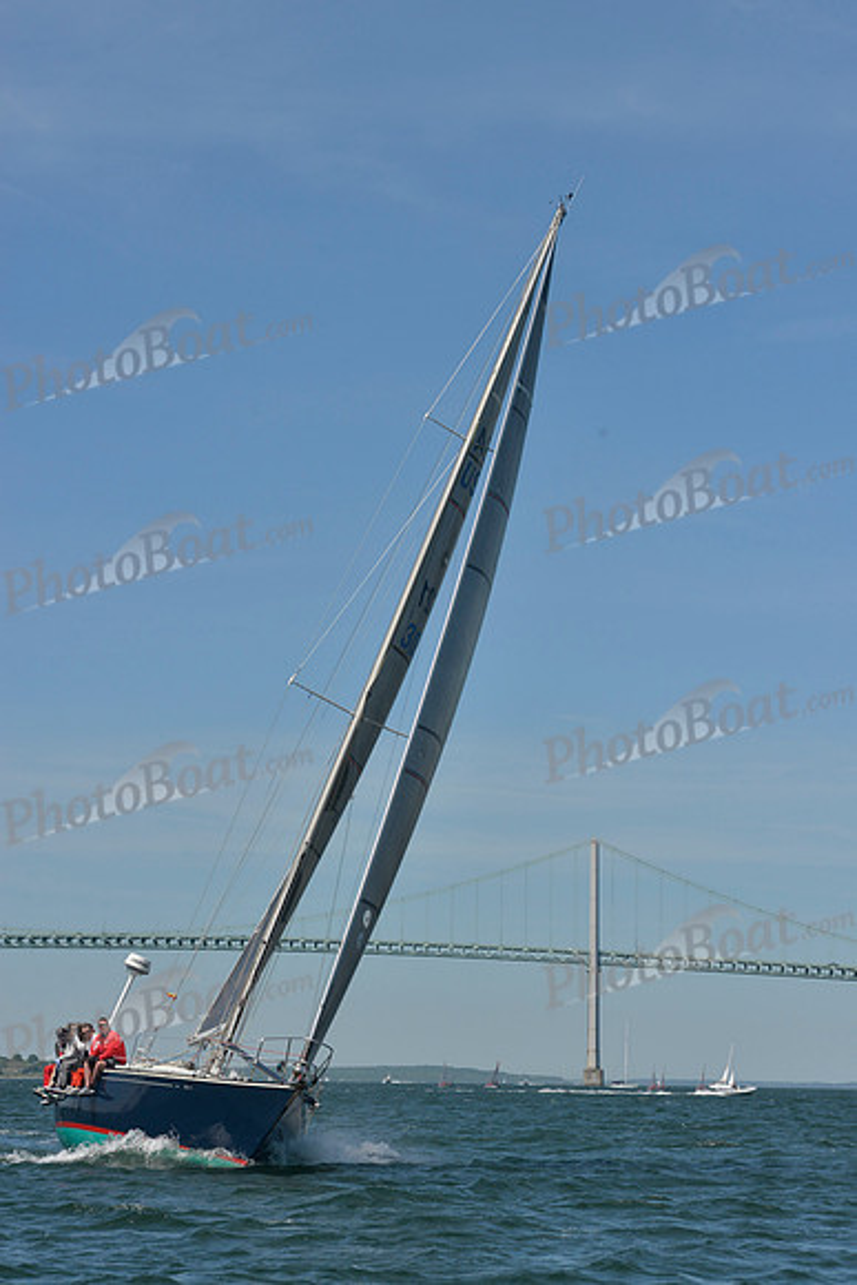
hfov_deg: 14.9
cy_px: 642
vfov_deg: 22.1
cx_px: 428
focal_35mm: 92
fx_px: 3283
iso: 280
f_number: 10
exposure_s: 1/1250
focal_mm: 92
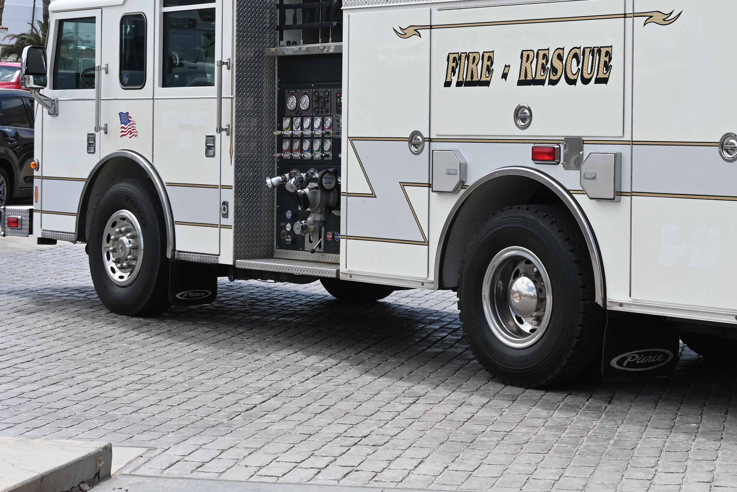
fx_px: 1601
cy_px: 129
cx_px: 536
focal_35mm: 78
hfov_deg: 25.7
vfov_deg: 17.4
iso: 100
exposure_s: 1/200
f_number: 7.1
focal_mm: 32.5
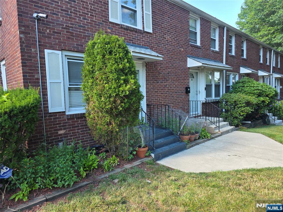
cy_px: 106
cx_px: 142
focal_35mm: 23
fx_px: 188
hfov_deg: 73.9
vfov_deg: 58.9
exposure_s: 1/180
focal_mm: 6.3
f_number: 1.7
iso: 40
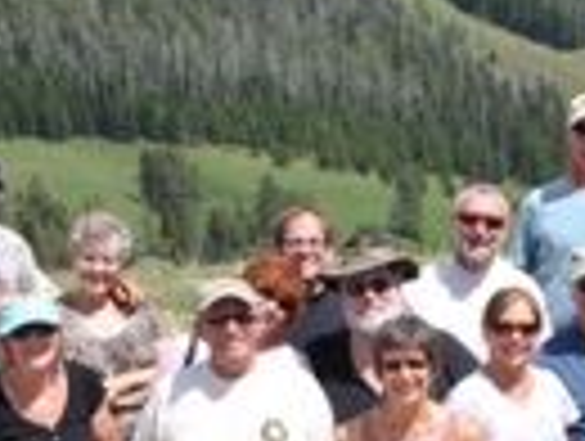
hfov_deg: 8.7
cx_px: 860
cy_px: 227
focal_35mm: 223
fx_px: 3776
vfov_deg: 6.7
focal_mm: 42
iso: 200
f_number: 10
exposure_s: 1/400
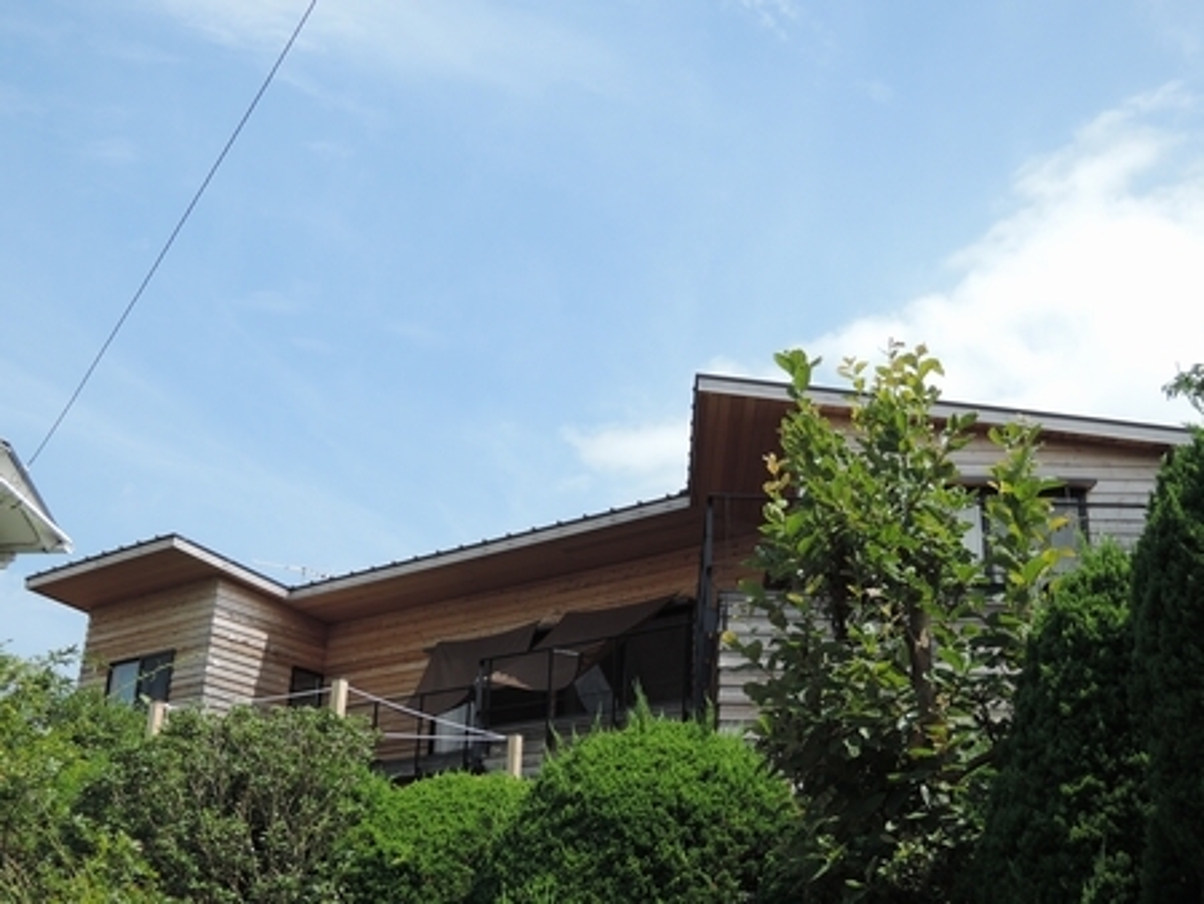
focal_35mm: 45
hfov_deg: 42.1
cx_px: 602
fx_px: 1566
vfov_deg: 32.2
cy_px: 452
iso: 80
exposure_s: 1/100
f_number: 3.7
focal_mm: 9.6
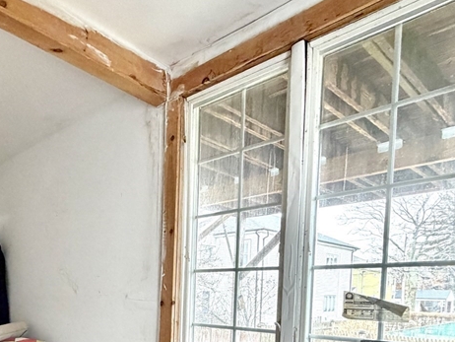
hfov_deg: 54.8
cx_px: 99
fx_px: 408
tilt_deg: -3.0
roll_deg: -1.3
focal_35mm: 31
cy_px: 317
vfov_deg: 41.3
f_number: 2.2
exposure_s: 1/73
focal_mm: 2.22
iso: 320
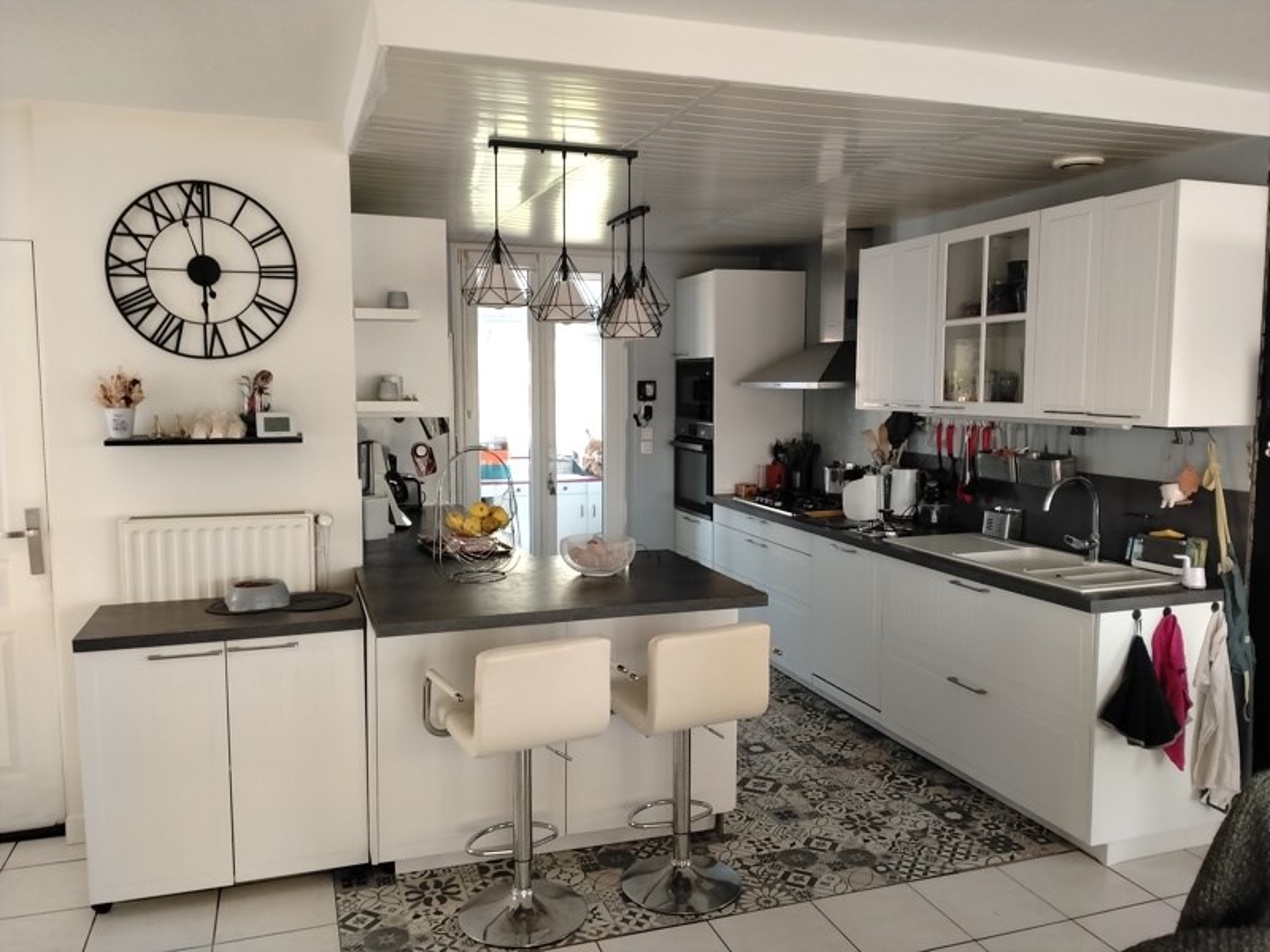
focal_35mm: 27
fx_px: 991
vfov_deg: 51.4
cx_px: 635
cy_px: 476
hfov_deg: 65.3
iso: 988
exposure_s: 1/33.3
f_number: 1.8
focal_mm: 4.05
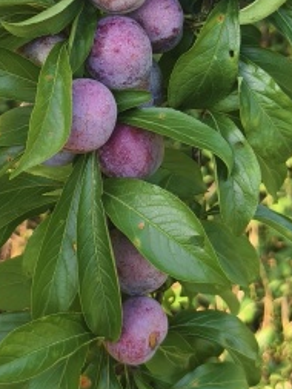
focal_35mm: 97
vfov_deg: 19.3
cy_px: -52
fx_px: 1090
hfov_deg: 15.2
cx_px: 106
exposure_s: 1/187
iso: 72
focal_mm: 5.6
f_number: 1.57
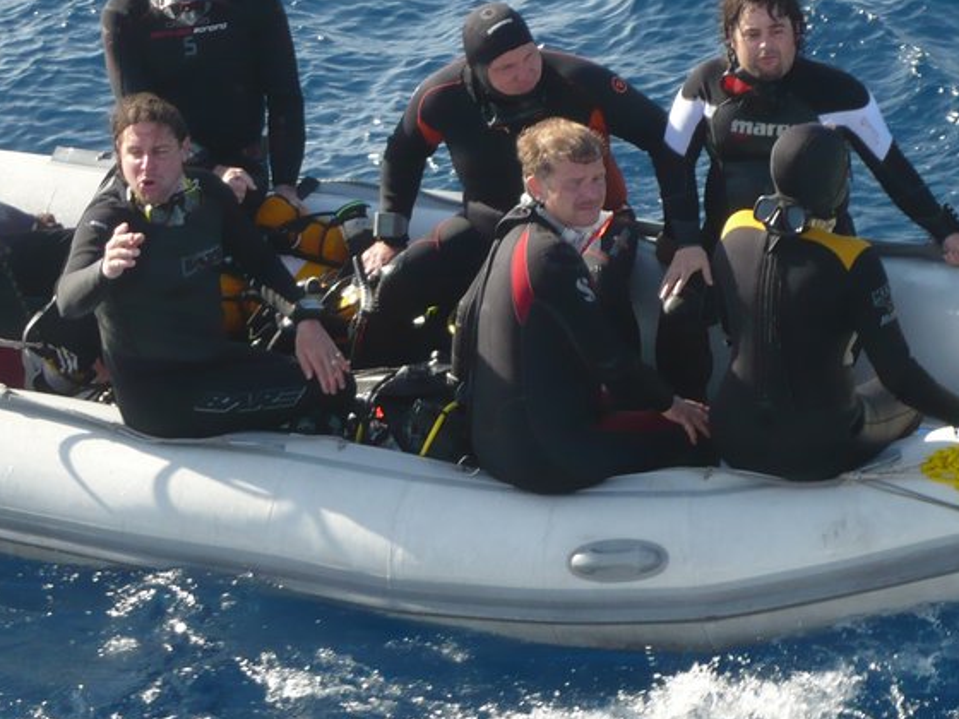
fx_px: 5319
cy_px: 315
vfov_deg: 7.7
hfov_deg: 10.3
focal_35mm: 192
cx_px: 480
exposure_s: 1/250
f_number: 5
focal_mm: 17.4
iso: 100
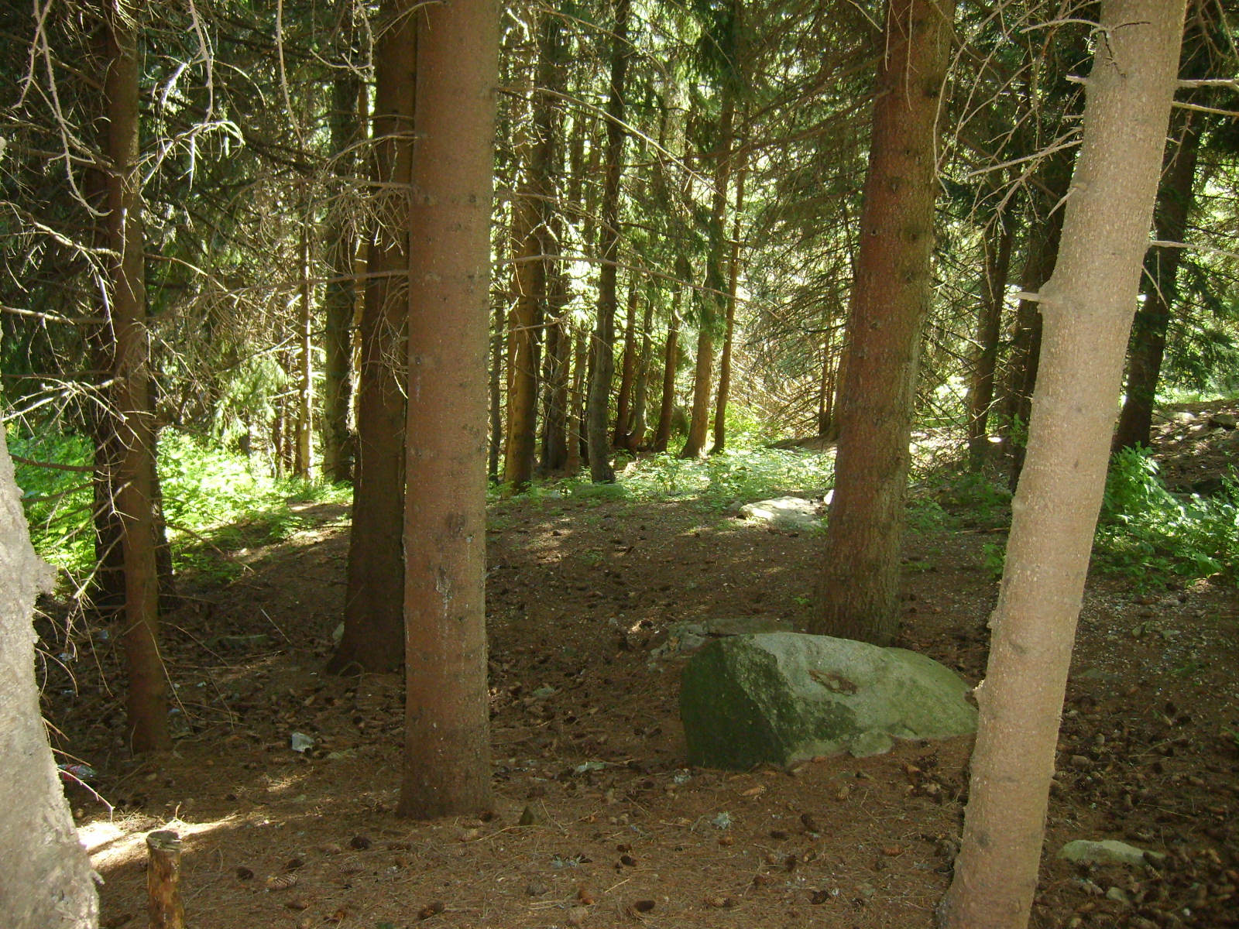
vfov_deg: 40.7
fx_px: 1253
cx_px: 620
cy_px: 464
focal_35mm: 35
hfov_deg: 52.6
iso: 184
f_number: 2.8
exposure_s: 1/45
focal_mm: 5.8
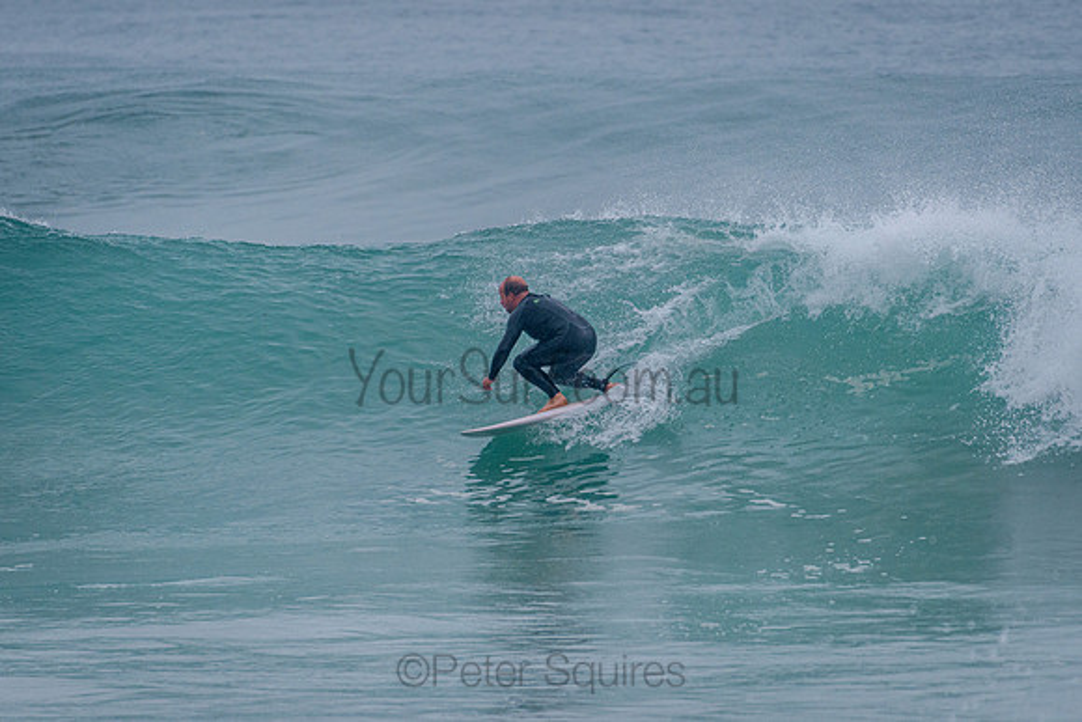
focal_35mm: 613
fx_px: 18413
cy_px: 361
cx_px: 541
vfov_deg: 2.2
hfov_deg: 3.4
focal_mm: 500
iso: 800
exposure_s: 1/2000
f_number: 5.6
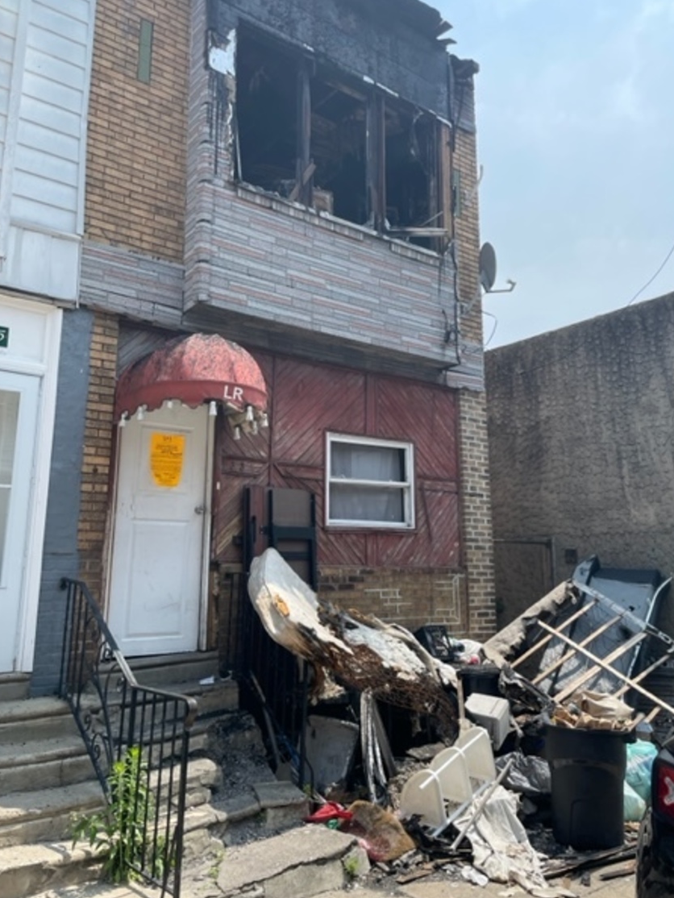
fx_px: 727
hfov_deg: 49.7
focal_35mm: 28
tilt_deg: +11.0
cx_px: 352
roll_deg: +0.0
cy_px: 429
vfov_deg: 63.4
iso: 32
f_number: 1.6
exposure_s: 1/1984
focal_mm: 4.2
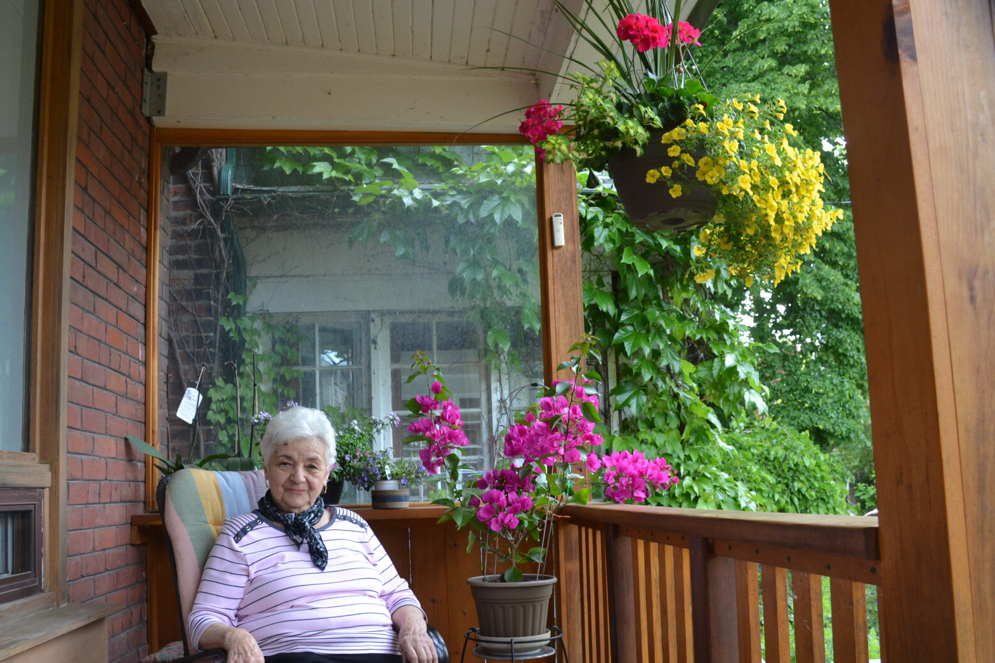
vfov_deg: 42.3
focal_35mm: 31
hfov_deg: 60.3
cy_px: 369
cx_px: 471
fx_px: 857
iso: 400
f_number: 5.6
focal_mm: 18
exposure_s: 1/100
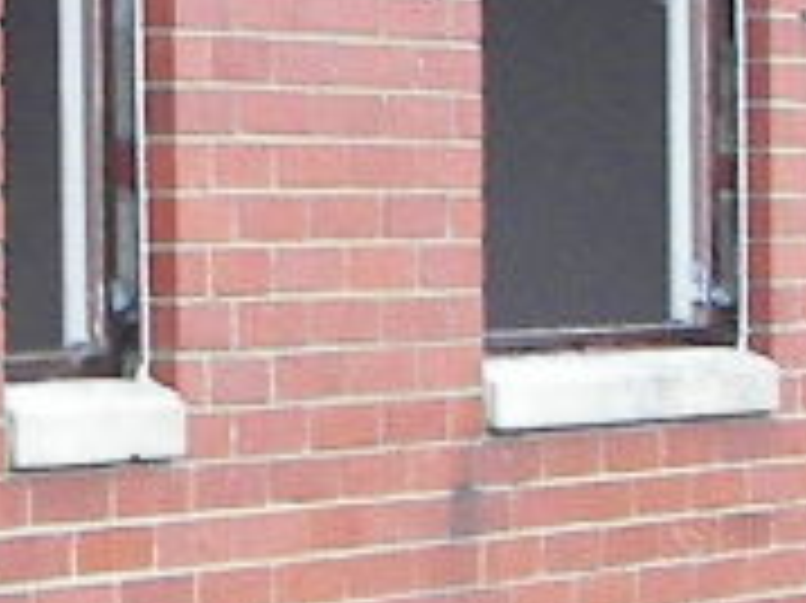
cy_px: 166
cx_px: -203
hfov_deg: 7.6
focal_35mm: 258
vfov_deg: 5.8
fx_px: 6003
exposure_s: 1/30
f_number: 2.8
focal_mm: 6
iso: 160
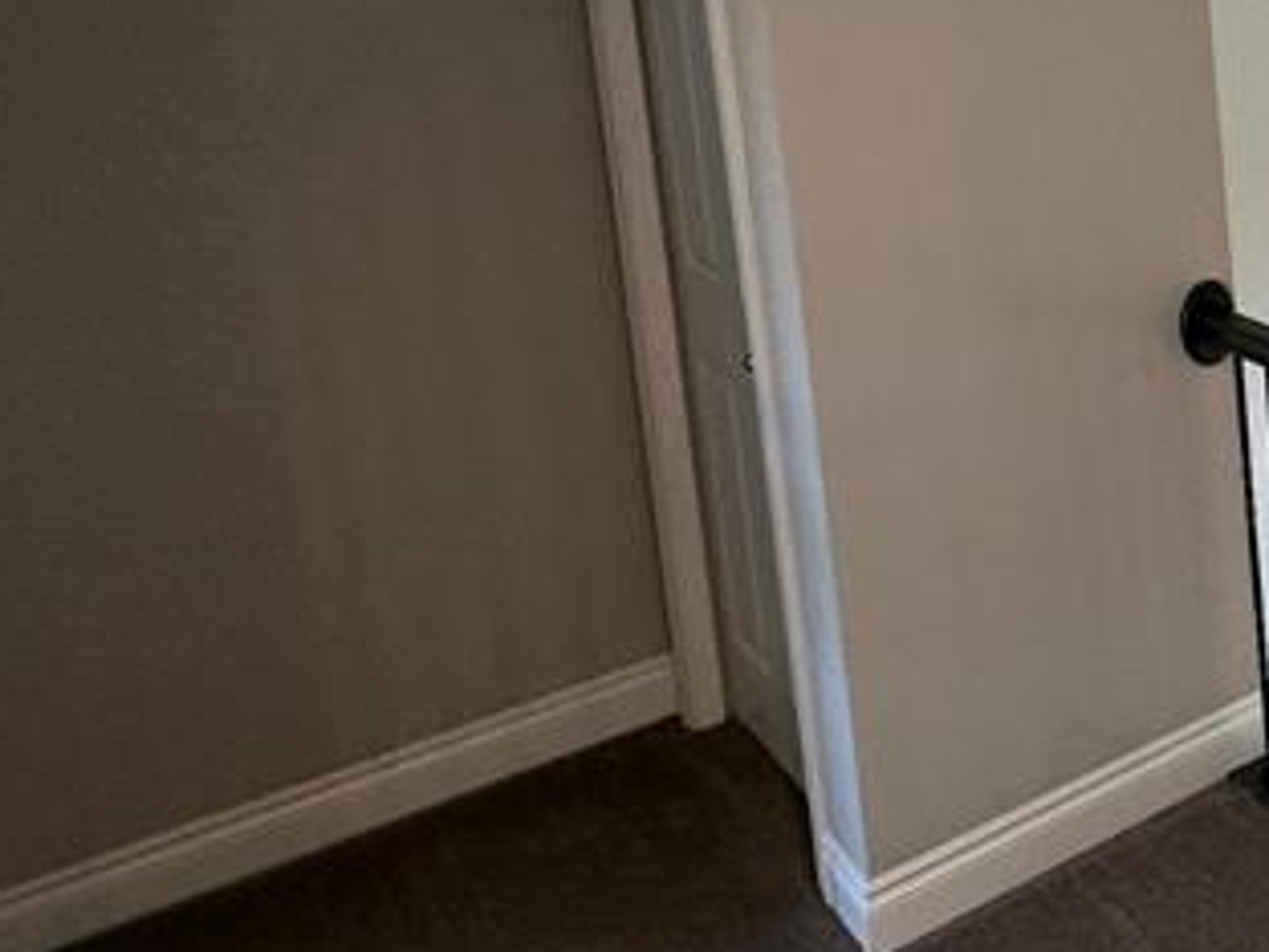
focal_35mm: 46
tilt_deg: -7.0
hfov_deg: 29.4
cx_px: 1798
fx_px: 1686
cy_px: -41
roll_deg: +1.0
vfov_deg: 29.1
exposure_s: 1/120
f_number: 2.2
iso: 125
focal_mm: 2.22
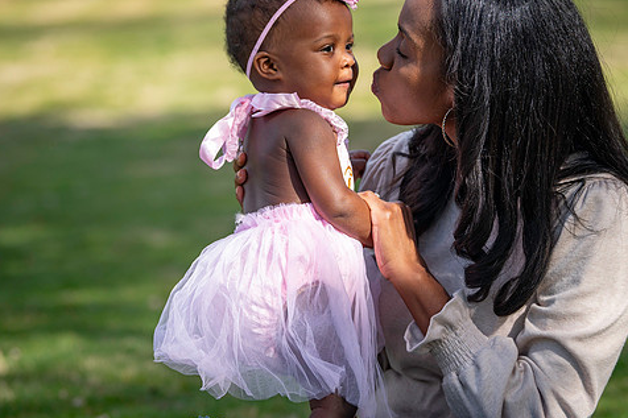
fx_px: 2337
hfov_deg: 15.3
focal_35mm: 134
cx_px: 356
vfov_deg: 10.2
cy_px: 169
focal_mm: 110
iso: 250
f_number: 4
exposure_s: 1/1250
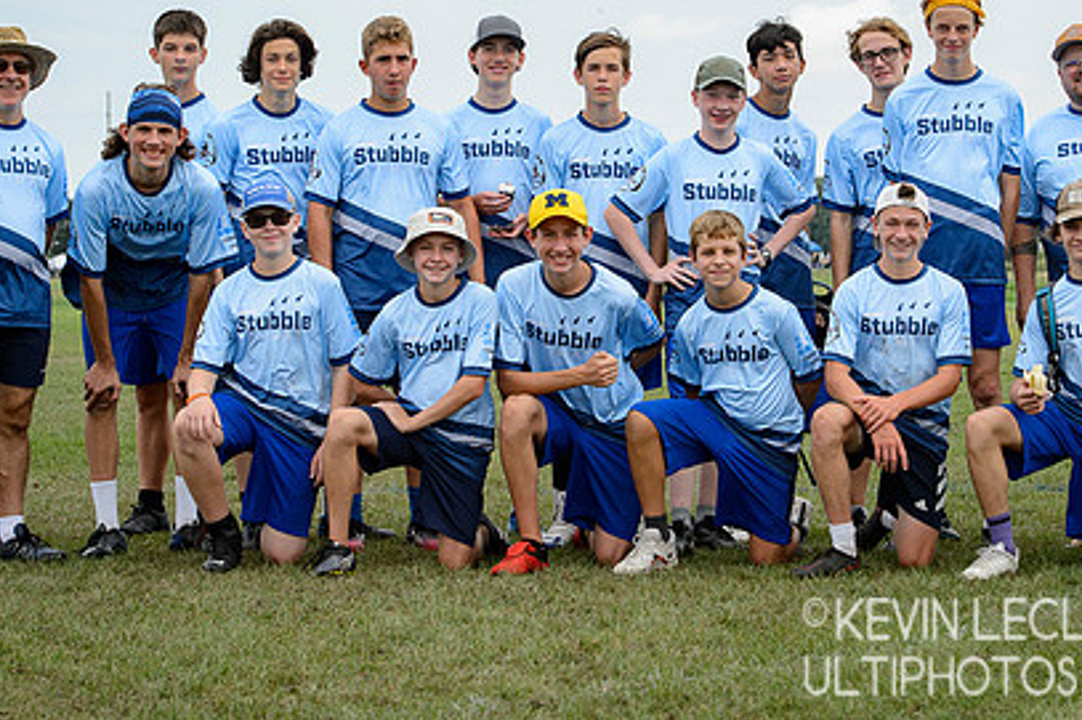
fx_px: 3064
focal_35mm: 102
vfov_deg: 13.4
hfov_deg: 20.0
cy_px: 227
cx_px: 627
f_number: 5.6
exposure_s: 1/640
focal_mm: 70
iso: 200
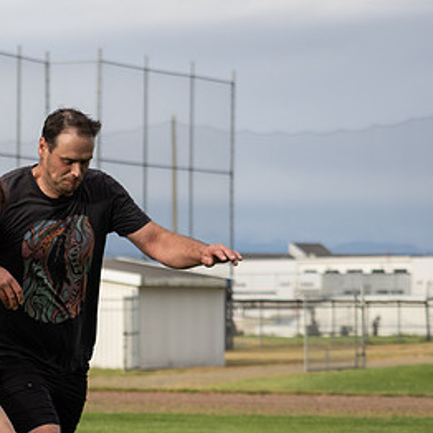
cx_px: -21
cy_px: 333
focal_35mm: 196
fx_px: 2774
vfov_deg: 8.9
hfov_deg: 8.9
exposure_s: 1/1250
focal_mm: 50
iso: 200
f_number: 2.8
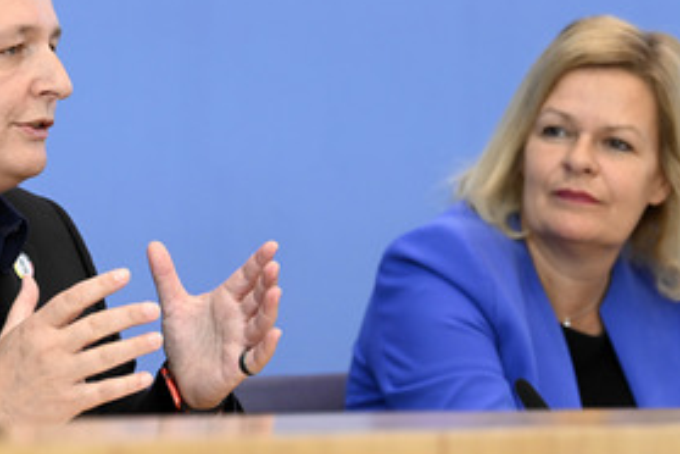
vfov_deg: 7.0
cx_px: 194
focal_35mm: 197
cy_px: 117
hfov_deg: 10.4
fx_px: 3721
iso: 3200
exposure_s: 1/800
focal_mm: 122
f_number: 5
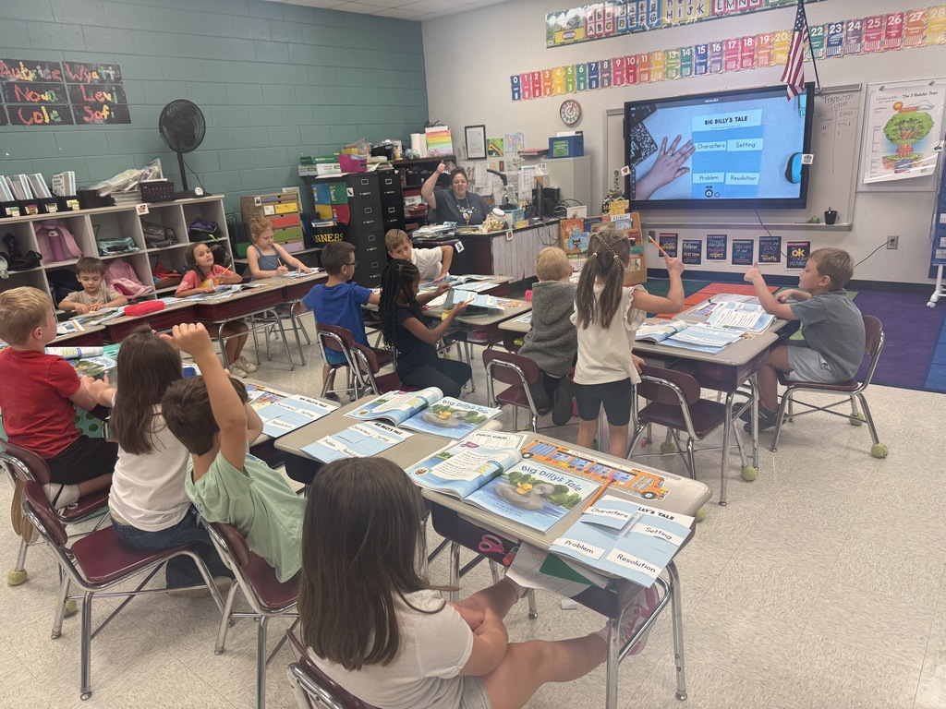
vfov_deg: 56.8
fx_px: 656
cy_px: 354
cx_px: 473
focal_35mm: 24
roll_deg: +4.3
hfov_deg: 71.6
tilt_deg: -16.7
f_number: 1.78
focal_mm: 6.76
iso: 125
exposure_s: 1/120
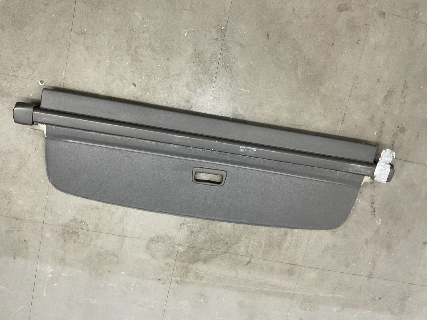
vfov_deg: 48.2
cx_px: 214
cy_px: 160
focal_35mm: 29
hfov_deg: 61.7
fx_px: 358
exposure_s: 1/50
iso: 100
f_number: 1.8
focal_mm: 3
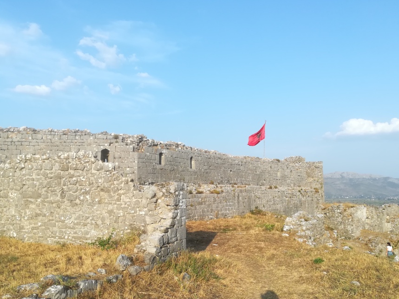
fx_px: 357
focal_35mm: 31
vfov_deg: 45.3
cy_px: 171
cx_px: 190
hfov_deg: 58.3
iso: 50
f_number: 2.2
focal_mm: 3.83
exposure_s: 1/509
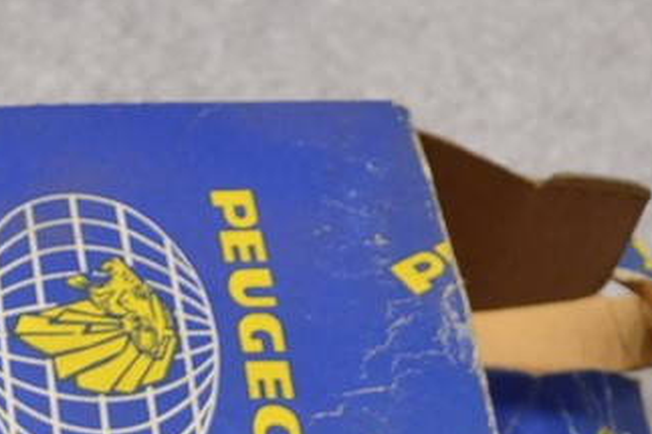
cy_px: 866
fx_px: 2045
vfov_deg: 11.0
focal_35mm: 113
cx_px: -119
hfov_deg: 17.3
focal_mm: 18
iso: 800
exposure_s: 1/15
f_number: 3.5
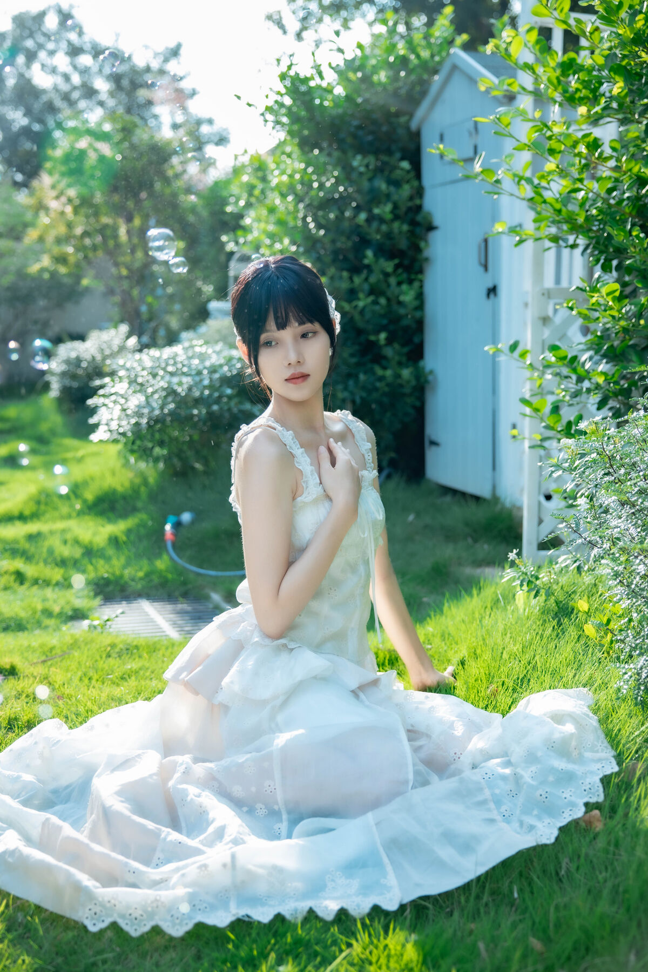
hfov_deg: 32.6
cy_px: 486
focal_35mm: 41
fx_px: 1107
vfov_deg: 47.4
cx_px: 324
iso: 200
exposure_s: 1/320
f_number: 2.8
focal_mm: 40
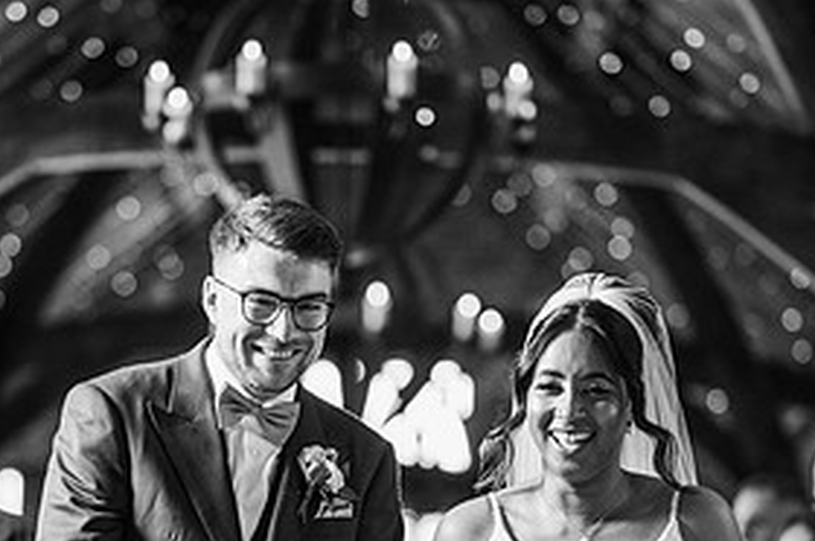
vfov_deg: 7.8
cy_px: 460
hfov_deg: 11.7
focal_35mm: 176
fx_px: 3980
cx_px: 282
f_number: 2
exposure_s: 1/200
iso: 500
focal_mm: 85
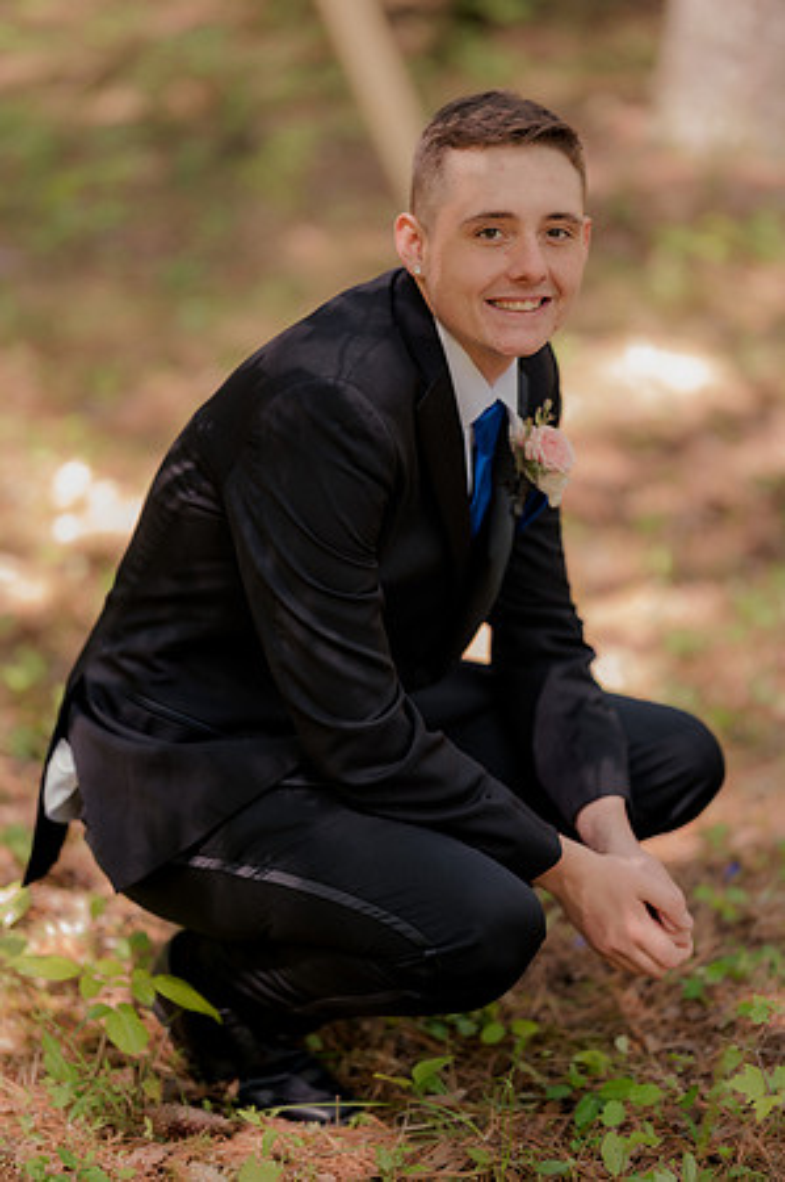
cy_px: 591
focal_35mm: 105
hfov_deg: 13.0
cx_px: 392
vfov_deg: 19.5
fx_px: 3442
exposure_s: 1/200
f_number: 1.4
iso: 125
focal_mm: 105
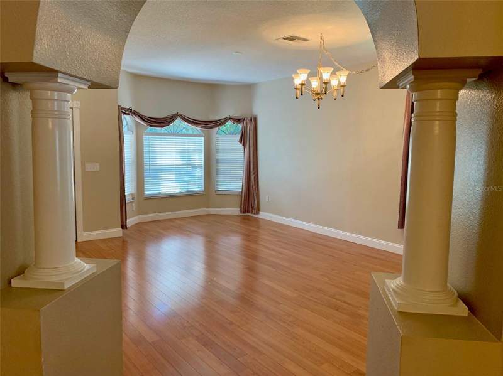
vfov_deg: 53.0
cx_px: 252
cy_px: 188
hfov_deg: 67.3
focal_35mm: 26
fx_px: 378
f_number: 1.8
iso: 64
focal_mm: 4.25
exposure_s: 1/60
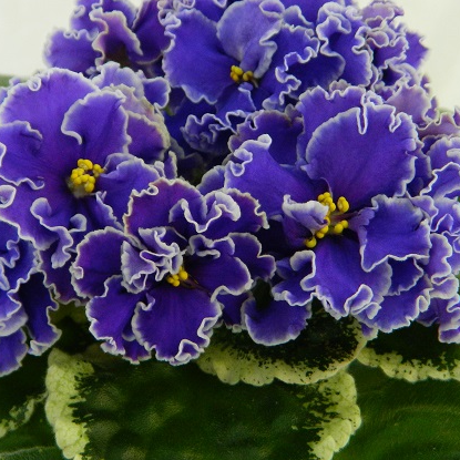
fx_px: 872
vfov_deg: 29.6
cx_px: 205
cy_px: 235
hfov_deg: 29.5
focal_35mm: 58
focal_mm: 6.2
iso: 220
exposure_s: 1/50
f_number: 3.3
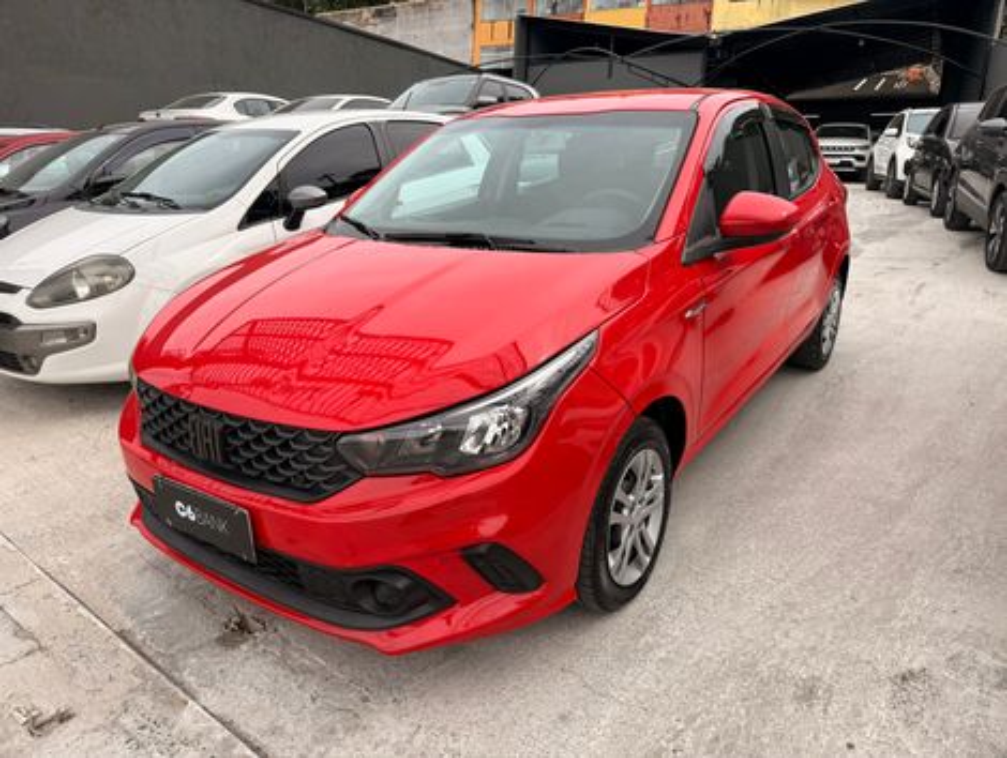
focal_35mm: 24
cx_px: 504
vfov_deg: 56.9
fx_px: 699
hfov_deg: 71.5
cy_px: 379
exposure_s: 1/1901
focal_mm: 6.76
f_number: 1.78
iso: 80
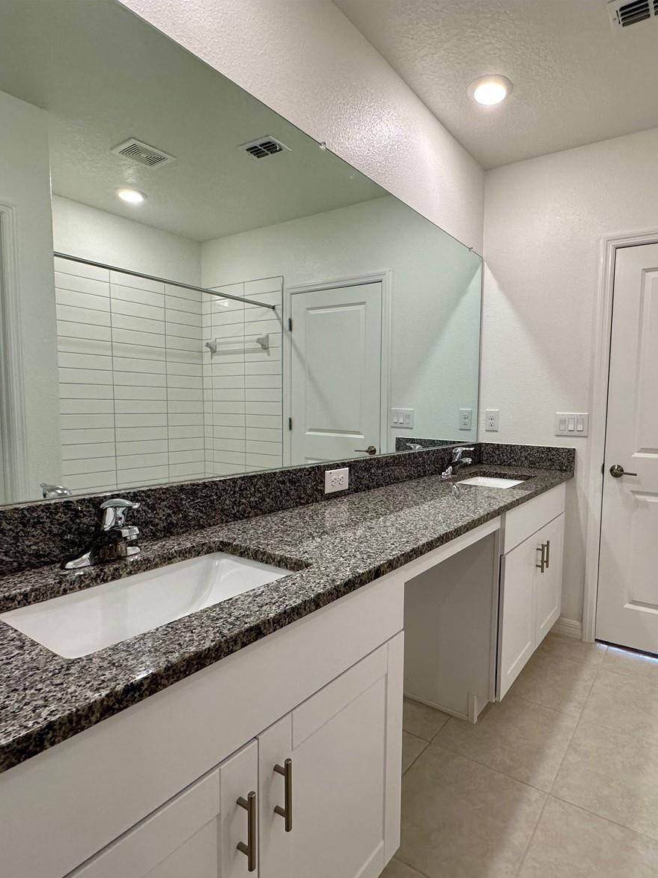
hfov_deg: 67.4
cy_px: 445
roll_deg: -1.1
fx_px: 482
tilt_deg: -5.1
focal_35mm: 19
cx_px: 418
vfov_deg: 84.7
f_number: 2.2
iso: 160
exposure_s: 1/120
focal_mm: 2.22
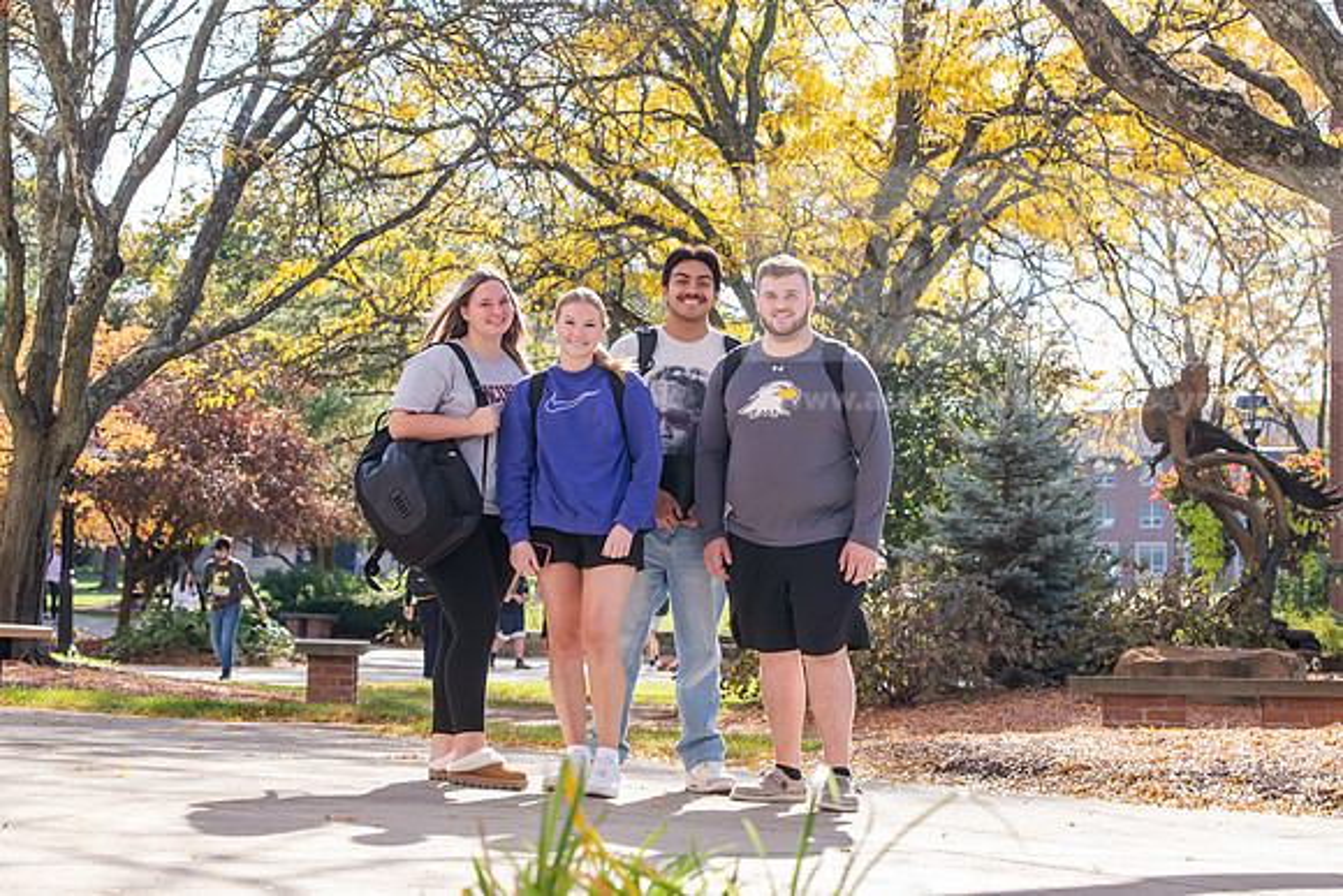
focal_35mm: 75
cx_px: 672
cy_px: 448
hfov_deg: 27.0
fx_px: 2798
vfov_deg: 18.2
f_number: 8
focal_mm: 75
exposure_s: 1/250
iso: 400
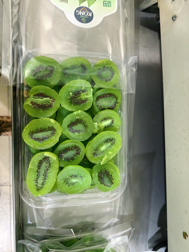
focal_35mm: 24
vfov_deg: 71.6
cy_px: 126
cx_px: 94
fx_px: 175
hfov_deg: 56.8
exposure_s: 1/33.3
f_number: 2
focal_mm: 5.75
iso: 400
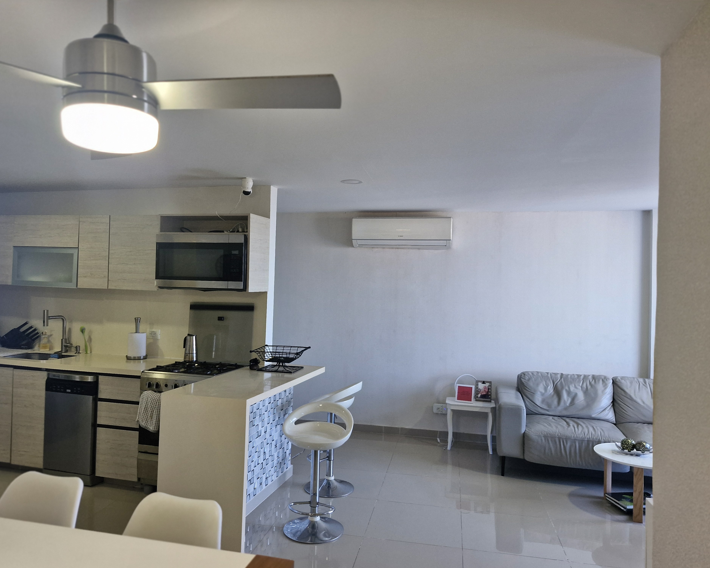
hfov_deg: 70.3
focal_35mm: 24
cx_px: 339
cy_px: 284
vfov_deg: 58.8
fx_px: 504
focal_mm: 5.54
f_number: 1.8
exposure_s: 1/120
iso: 250
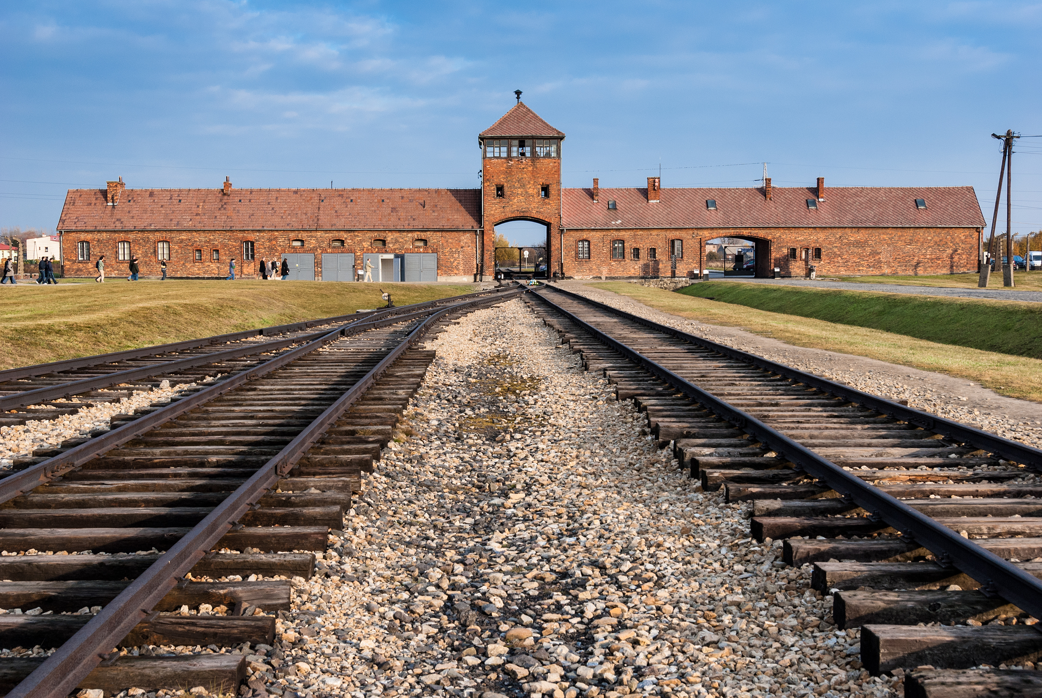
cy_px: 349
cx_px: 521
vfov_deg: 26.6
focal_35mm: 51
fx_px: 1478
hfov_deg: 38.8
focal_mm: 34
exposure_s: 1/60
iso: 200
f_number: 11
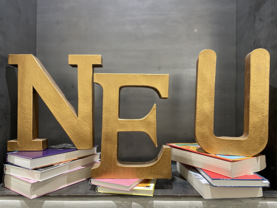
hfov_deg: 67.3
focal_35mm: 26
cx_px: 138
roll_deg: +0.0
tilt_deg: +0.4
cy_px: 104
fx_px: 208
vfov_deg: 53.1
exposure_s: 1/50
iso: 80
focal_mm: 4.2
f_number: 1.6
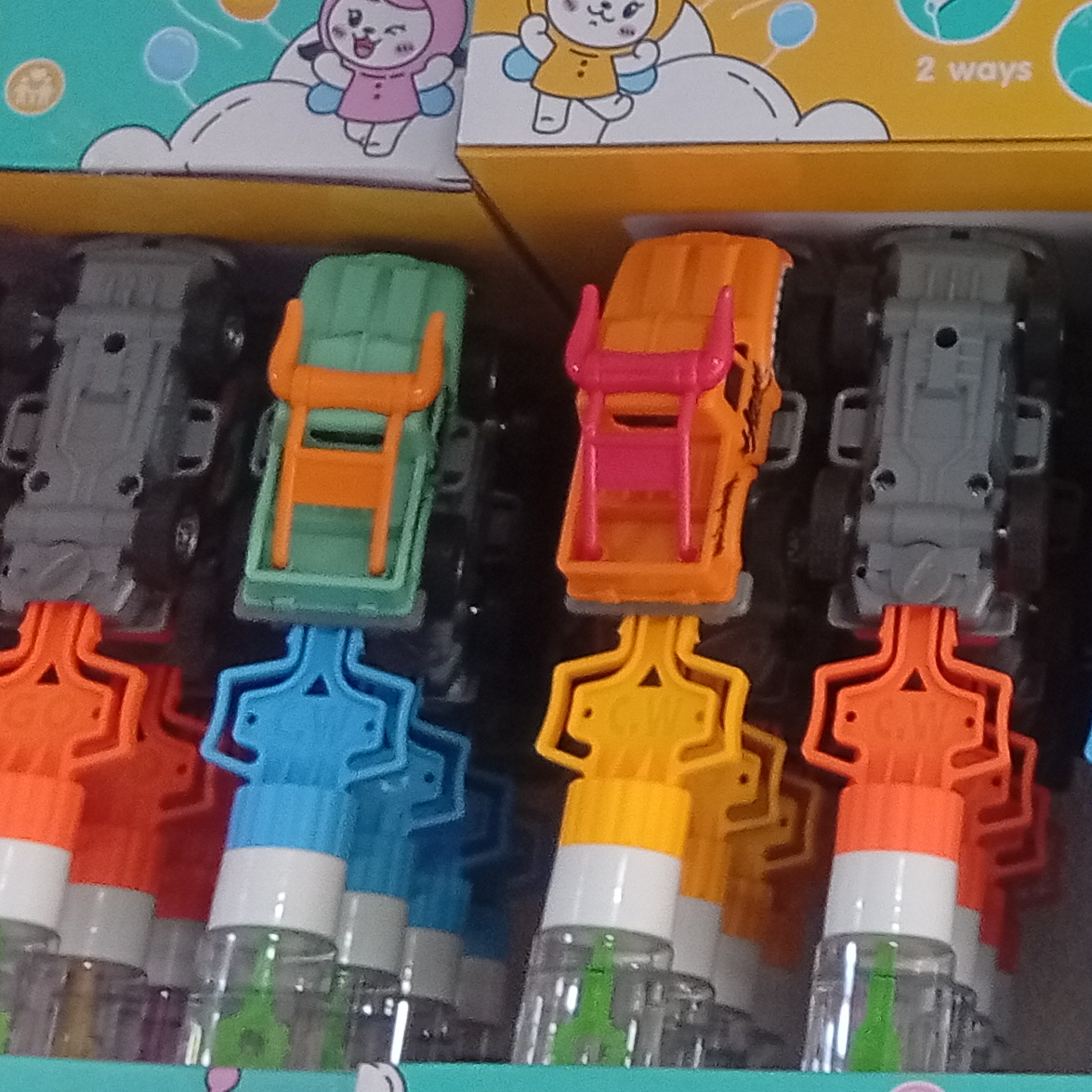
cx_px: 1281
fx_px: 2962
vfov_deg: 19.7
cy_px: -200
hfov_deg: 19.7
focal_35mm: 83
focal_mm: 3.84
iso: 224
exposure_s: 1/50
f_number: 1.8
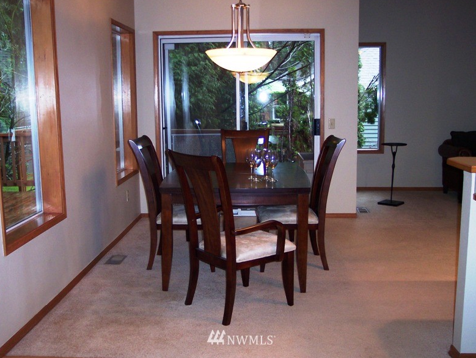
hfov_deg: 47.8
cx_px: 241
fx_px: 537
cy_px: 177
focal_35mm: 39
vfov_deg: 36.8
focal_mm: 8
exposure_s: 1/30
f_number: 2.8
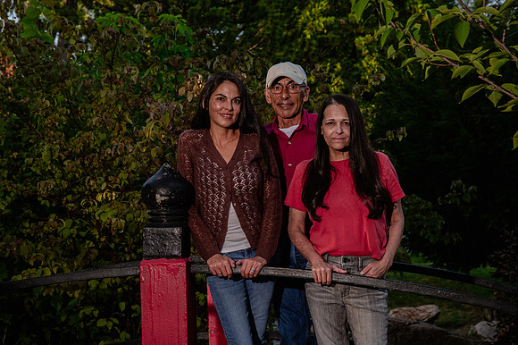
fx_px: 1388
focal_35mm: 97
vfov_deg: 14.2
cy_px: 151
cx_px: 227
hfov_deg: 21.1
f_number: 9
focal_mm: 86
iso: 800
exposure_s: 1/250
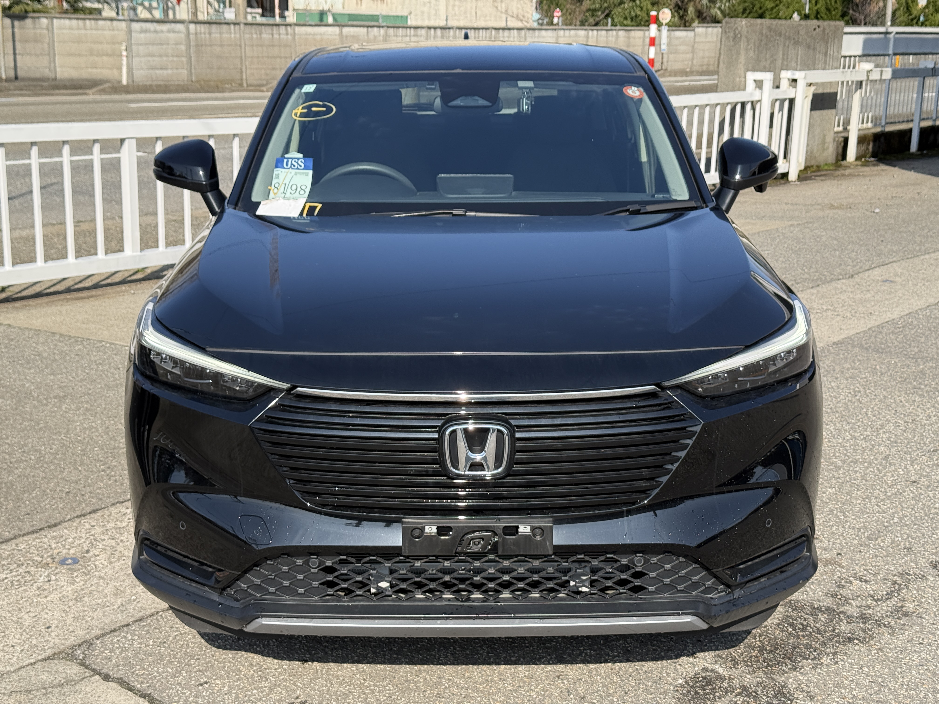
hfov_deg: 39.7
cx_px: 470
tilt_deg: -13.3
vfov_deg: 30.3
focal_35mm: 48
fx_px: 1302
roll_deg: -1.2
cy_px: 352
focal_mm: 6.76
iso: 80
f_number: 1.78
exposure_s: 1/2762
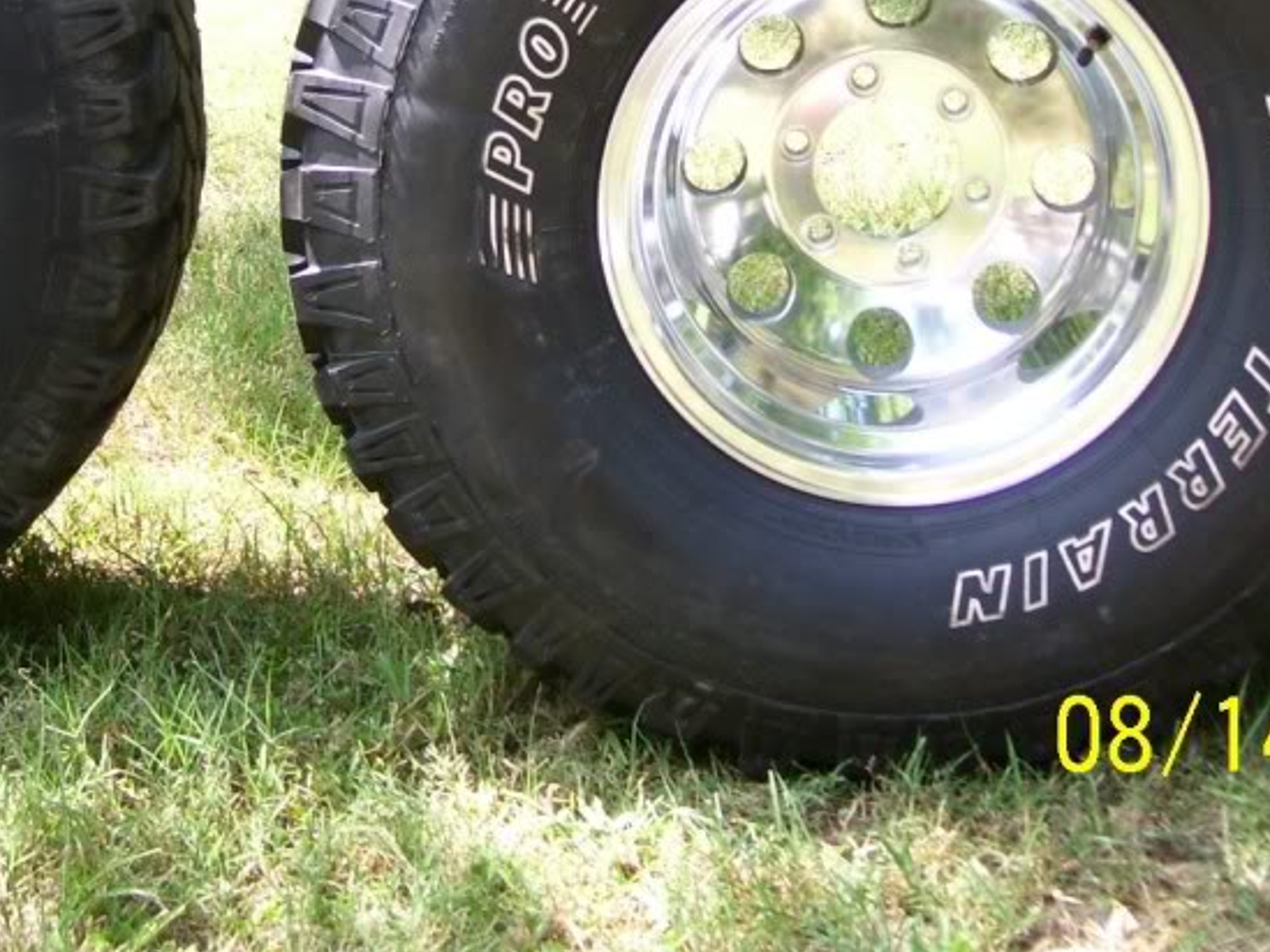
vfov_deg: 20.8
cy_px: 69
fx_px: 2532
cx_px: 504
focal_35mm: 69
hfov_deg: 28.1
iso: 80
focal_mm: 6
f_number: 2.7
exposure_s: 1/180
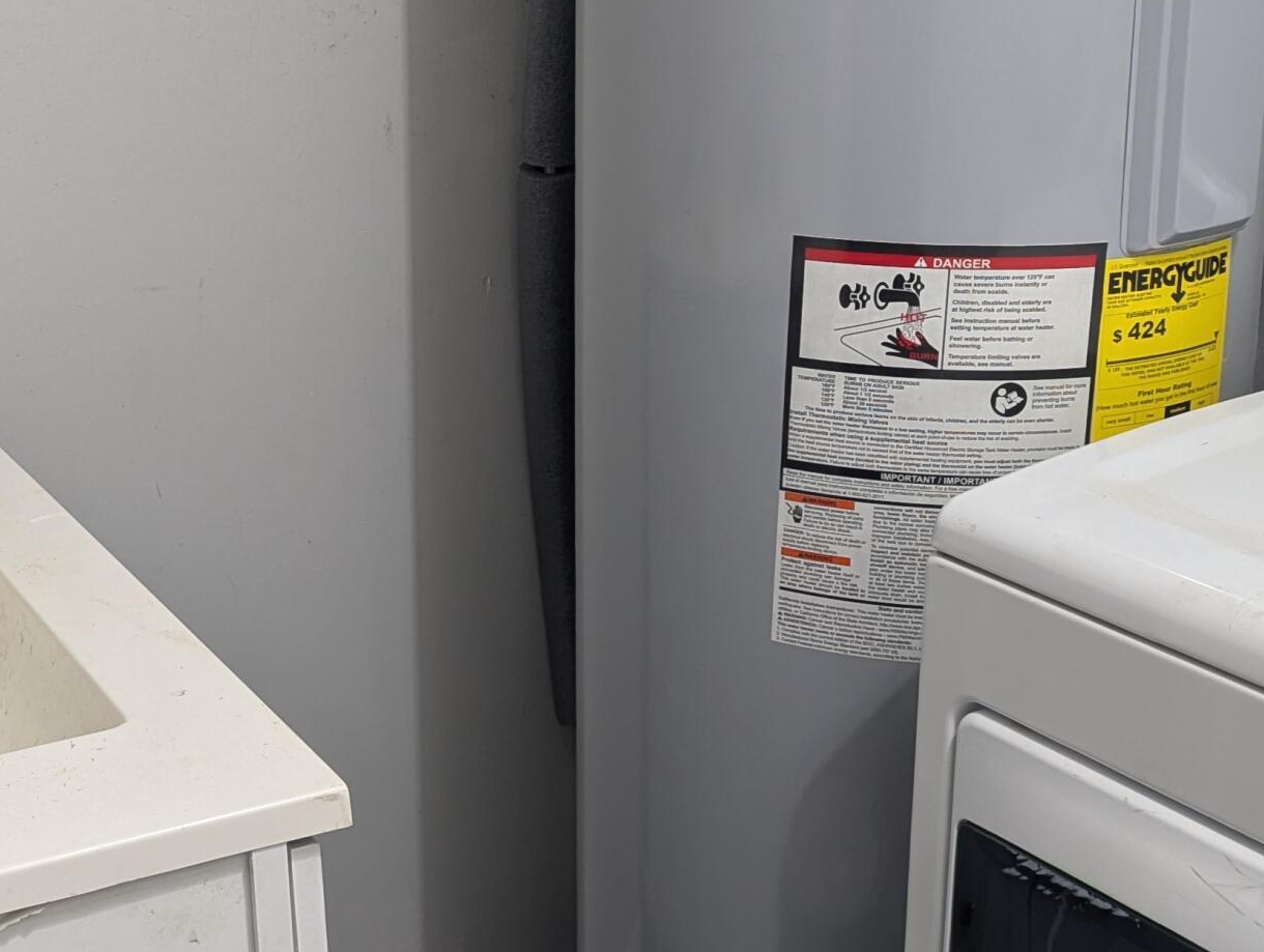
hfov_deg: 31.8
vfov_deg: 24.8
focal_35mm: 59
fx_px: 2158
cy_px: 380
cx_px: 252
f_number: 1.85
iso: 105
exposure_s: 1/60
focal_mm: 6.81
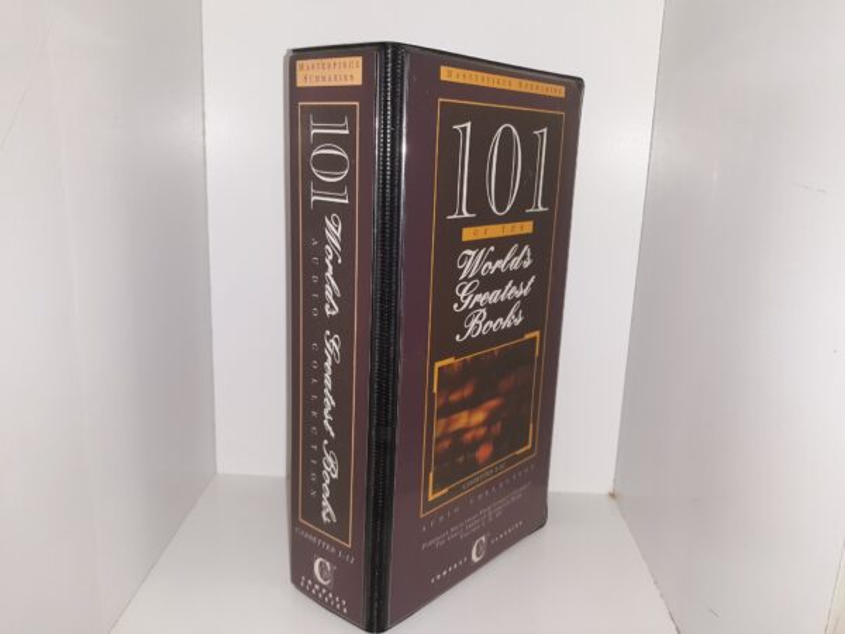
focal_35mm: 28
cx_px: 422
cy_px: 317
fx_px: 683
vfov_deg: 49.7
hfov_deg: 63.4
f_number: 1.7
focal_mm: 3.7
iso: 50
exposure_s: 1/120
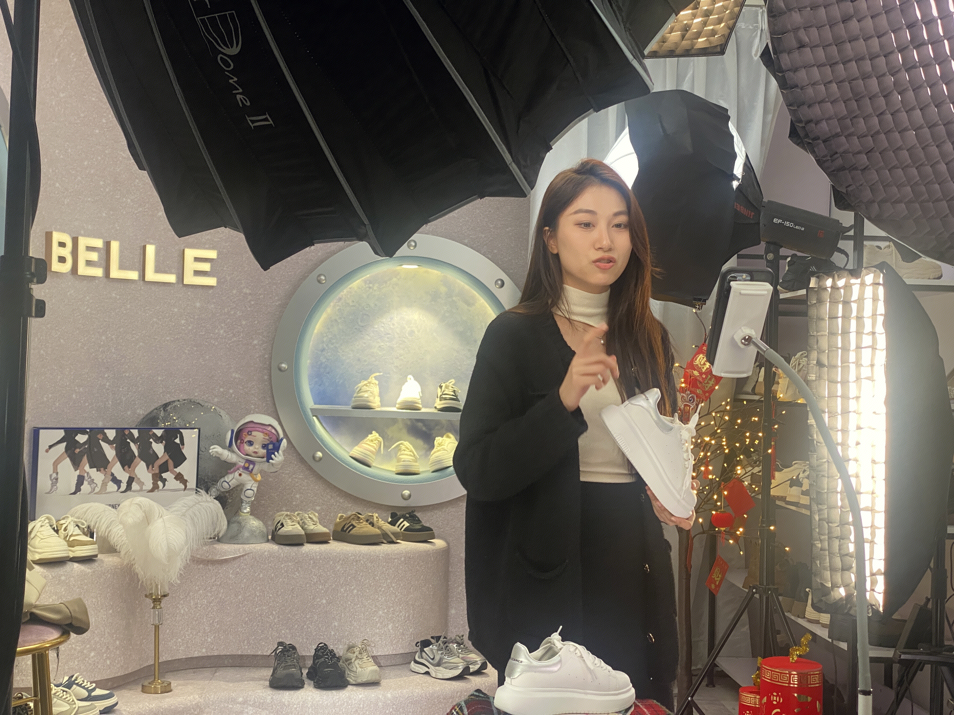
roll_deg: -2.3
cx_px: 477
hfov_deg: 36.8
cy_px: 358
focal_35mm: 52
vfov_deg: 28.0
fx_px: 1433
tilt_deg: -0.4
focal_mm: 6
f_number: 2
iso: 160
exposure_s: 1/85
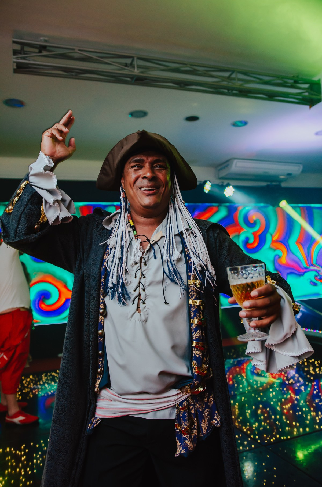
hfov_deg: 45.5
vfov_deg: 64.7
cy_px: 244
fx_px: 384
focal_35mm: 28
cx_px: 161
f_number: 2
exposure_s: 1/250
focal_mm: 19
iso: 500
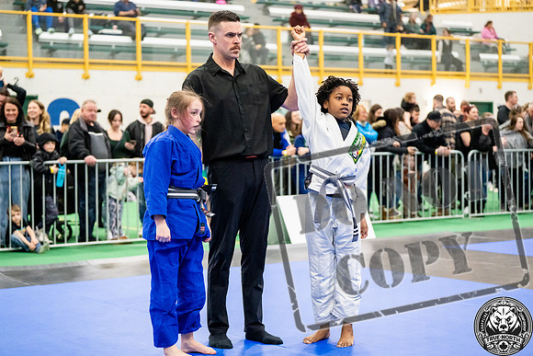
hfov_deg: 28.8
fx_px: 1037
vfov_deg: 19.5
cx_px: 266
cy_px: 178
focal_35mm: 70
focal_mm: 70
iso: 6400
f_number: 2.8
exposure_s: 1/640
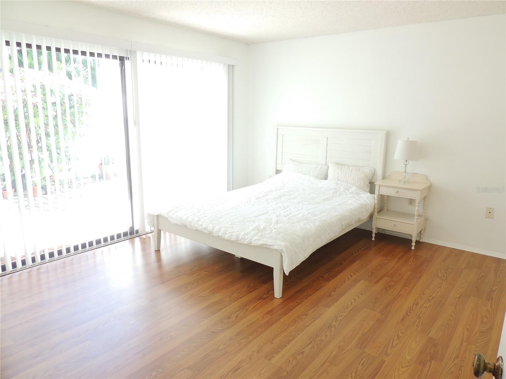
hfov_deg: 71.6
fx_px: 351
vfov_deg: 56.8
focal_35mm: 24
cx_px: 253
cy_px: 190
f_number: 3
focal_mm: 4.3
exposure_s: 1/40
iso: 100
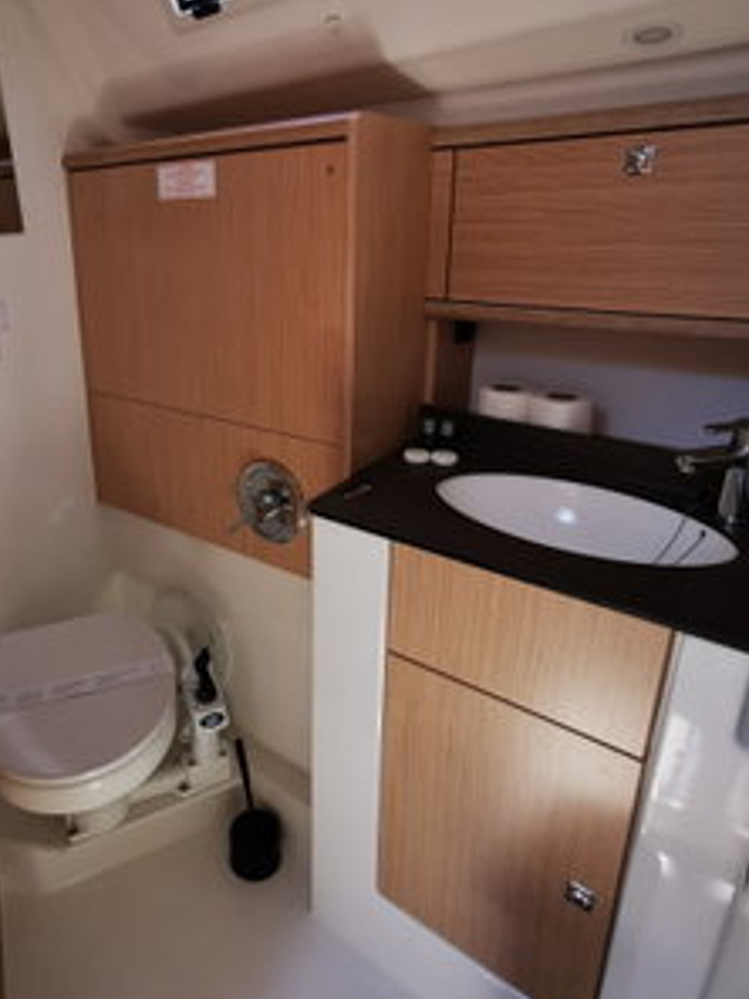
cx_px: 283
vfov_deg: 73.8
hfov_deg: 58.2
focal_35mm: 23
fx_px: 664
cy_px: 456
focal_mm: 2.26
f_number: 2.2
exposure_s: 1/50
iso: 64
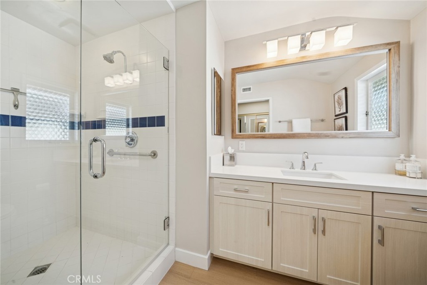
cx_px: 214
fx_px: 142
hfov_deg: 112.6
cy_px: 142
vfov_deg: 90.0
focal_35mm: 12
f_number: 8
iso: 400
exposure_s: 1/40
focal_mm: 12
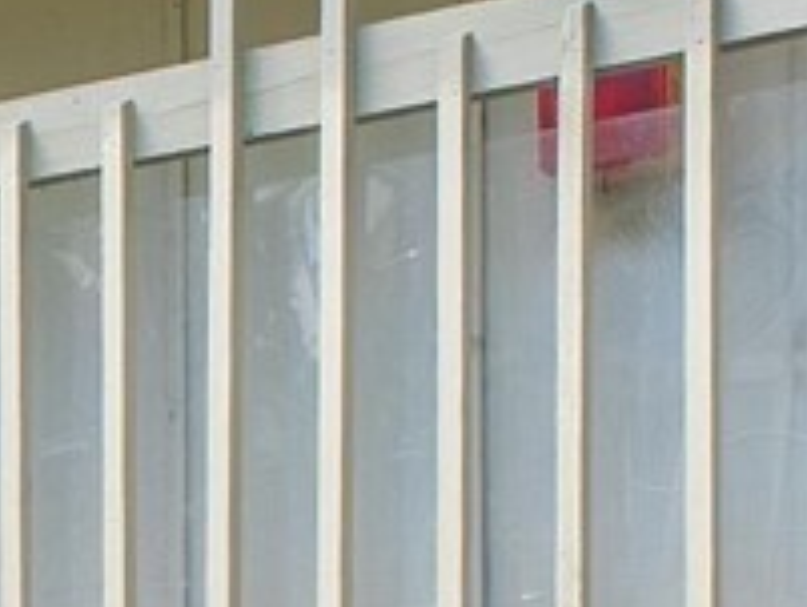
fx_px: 3406
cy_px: 1383
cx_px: -412
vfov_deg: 9.3
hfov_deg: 12.8
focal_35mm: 146
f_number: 7.1
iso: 80
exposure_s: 1/30
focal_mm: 18
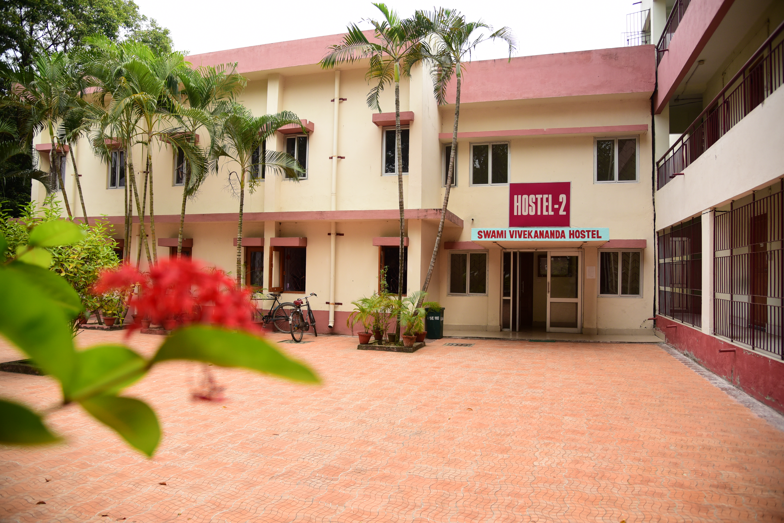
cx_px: 392
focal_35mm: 24
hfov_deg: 73.7
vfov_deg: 53.1
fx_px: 523
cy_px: 262
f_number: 4
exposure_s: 1/1250
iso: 800
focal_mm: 24
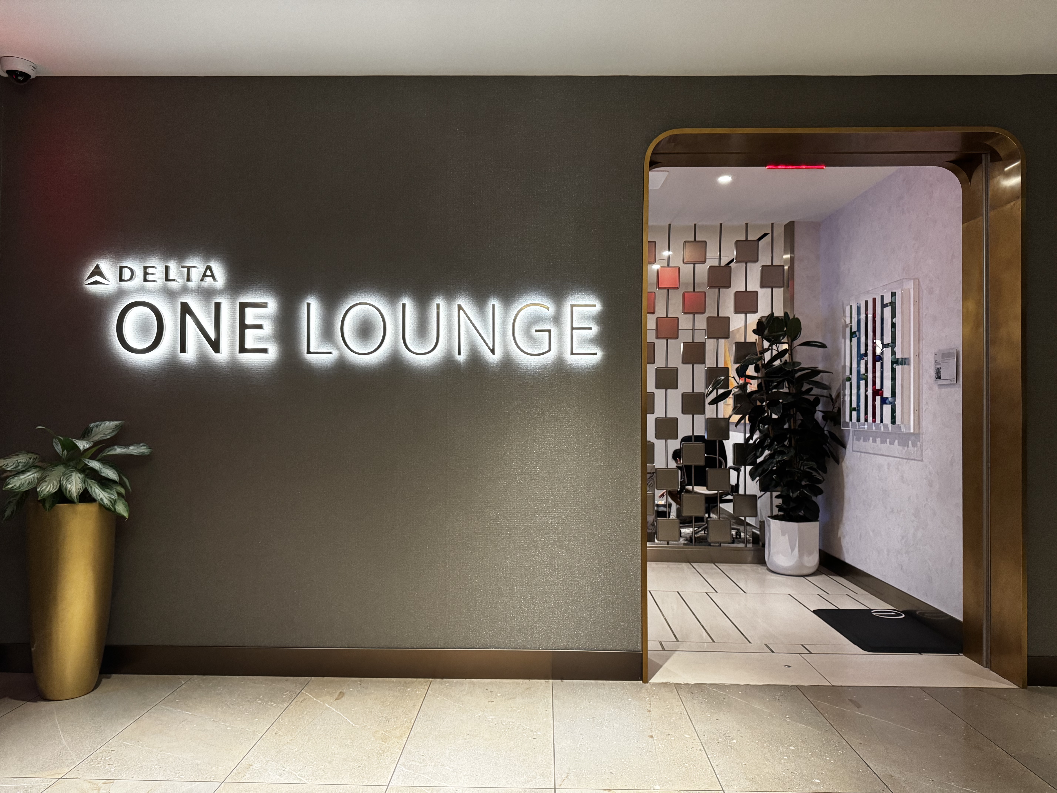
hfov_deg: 71.6
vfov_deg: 56.8
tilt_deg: +0.3
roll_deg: -0.5
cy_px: 396
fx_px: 733
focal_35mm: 24
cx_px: 528
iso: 640
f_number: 1.78
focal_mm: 6.76
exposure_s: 1/40
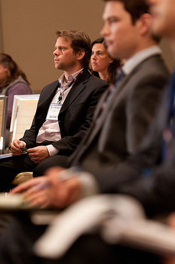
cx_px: 88
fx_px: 1337
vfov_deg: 11.2
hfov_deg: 7.5
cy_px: 132
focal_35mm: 183
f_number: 2.8
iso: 1250
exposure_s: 1/100
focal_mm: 122
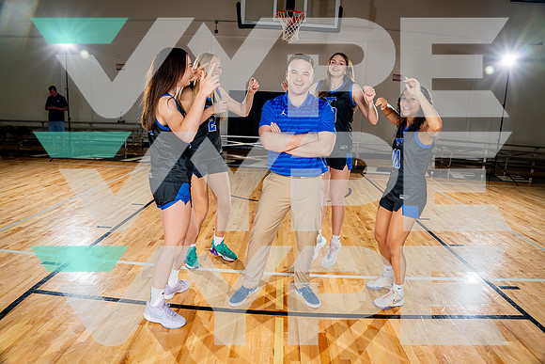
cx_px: 272
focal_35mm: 23
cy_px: 182
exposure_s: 1/250
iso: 200
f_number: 5.6
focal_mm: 23
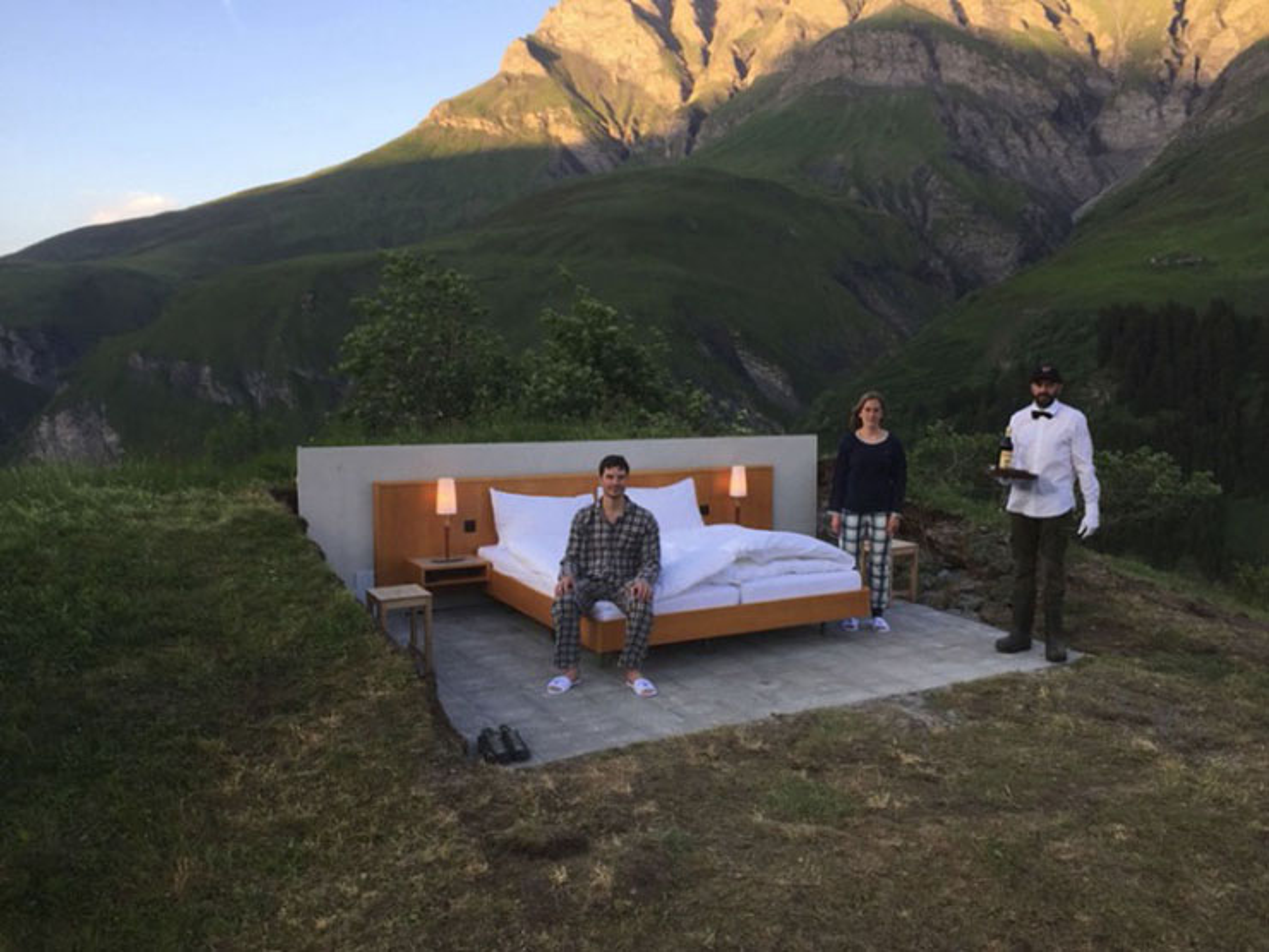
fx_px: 1063
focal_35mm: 29
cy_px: 476
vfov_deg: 48.2
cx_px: 634
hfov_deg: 61.7
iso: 32
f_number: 2.2
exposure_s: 1/192
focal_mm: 4.15
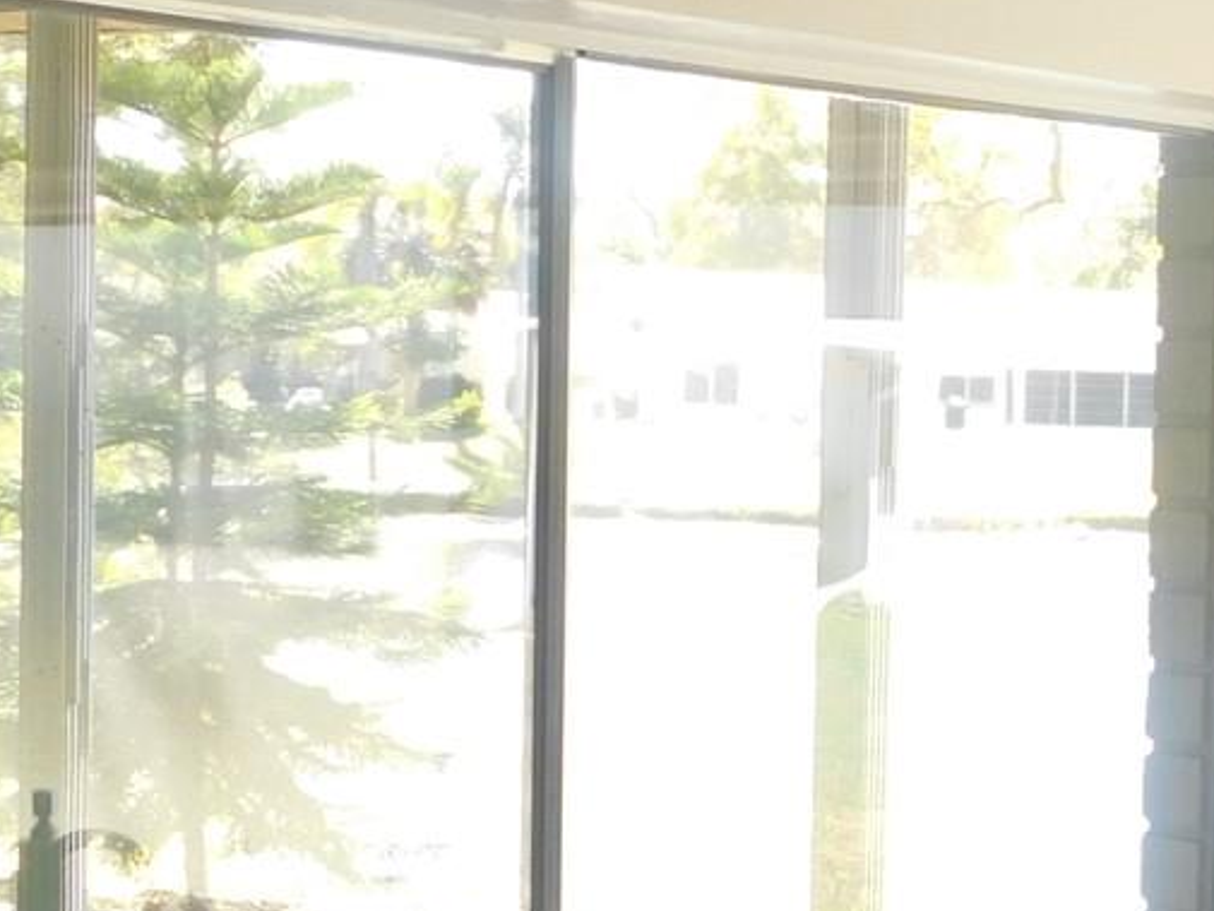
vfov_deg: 12.9
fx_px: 3999
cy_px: 755
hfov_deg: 16.5
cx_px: 1481
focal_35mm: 114
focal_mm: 6.3
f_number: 3.5
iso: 125
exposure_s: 1/50
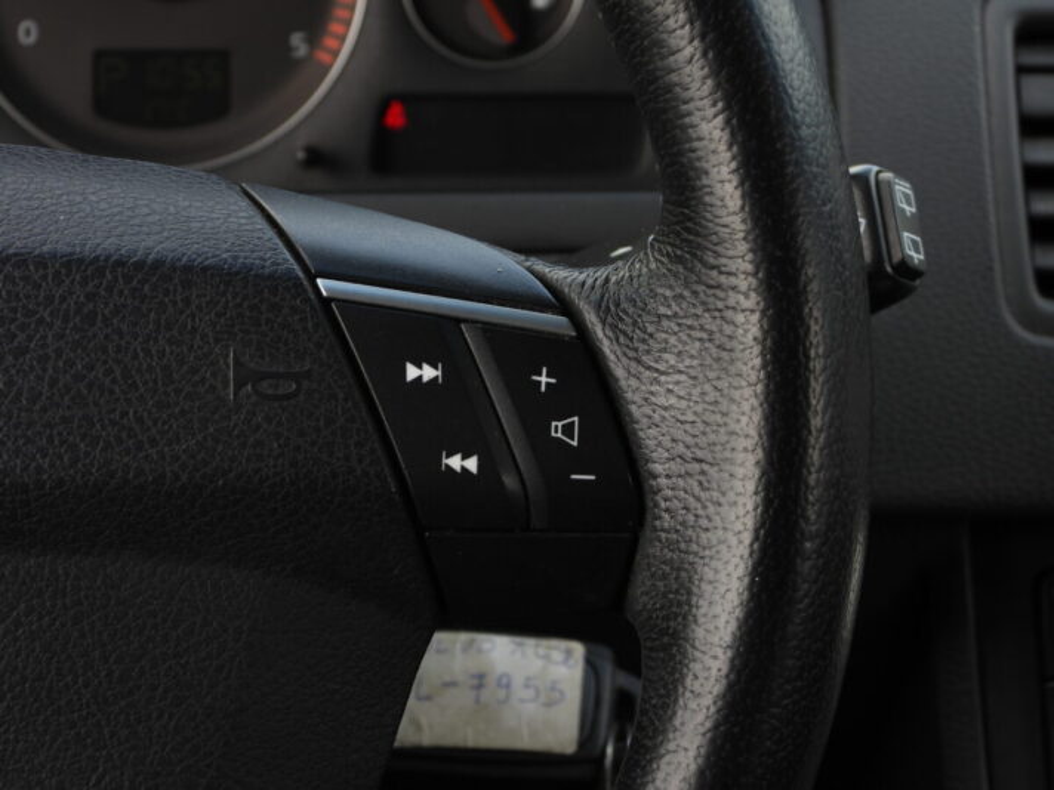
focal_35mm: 97
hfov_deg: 20.2
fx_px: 2953
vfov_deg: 15.2
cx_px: 527
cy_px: 395
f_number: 3.5
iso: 100
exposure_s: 1/200
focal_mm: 17.5
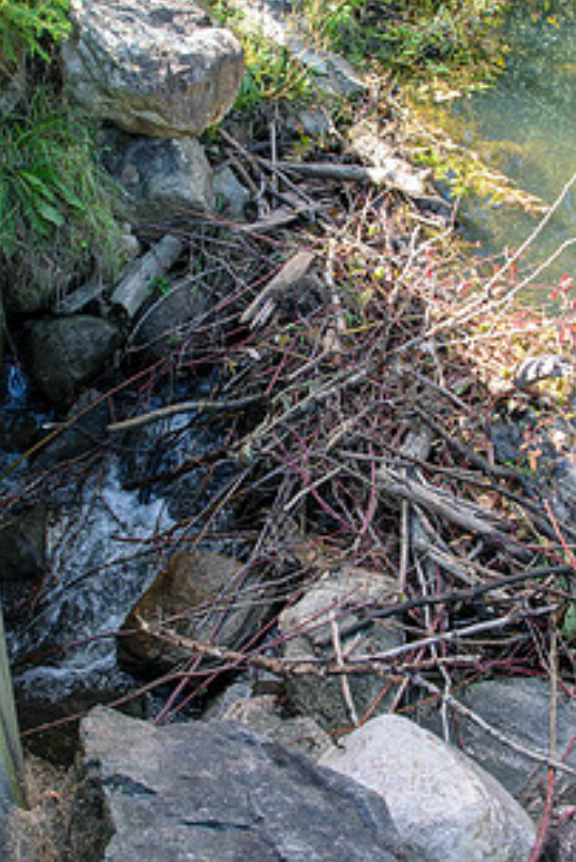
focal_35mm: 40
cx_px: 323
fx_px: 959
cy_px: 403
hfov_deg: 33.4
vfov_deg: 48.4
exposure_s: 1/160
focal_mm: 18
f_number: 8
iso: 800
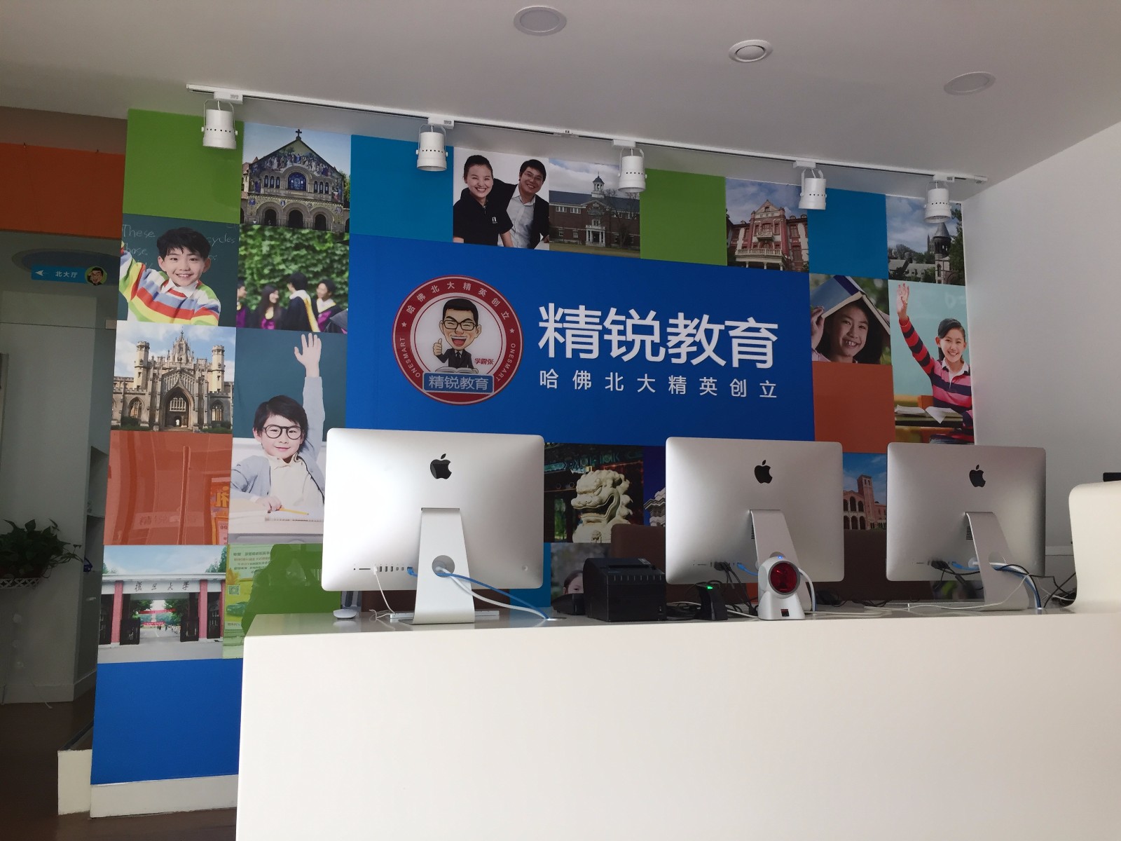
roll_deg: +0.6
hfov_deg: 61.7
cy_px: 420
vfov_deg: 48.2
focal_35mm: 29
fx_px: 939
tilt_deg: +7.9
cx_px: 560
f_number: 2.2
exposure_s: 1/33
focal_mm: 4.15
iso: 32
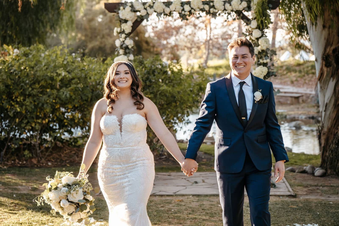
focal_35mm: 105
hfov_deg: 19.5
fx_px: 989
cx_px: 170
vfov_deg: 13.0
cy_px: 113
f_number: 3.2
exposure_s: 1/250
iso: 320
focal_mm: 70
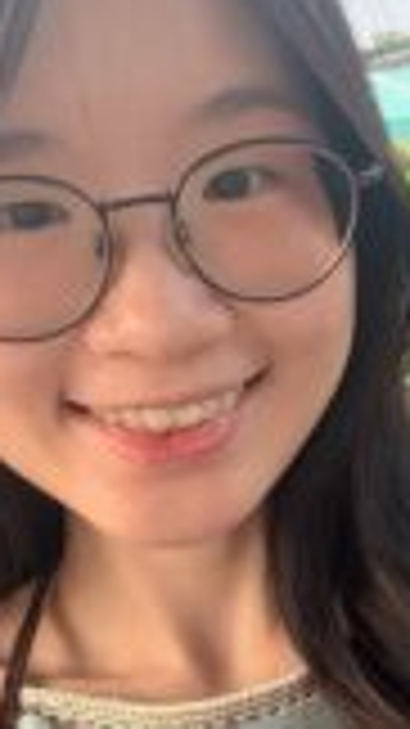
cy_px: 572
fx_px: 1200
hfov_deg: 18.9
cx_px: 410
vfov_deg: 33.0
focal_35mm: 62
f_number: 1.9
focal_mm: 2.69
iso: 64
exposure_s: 1/243
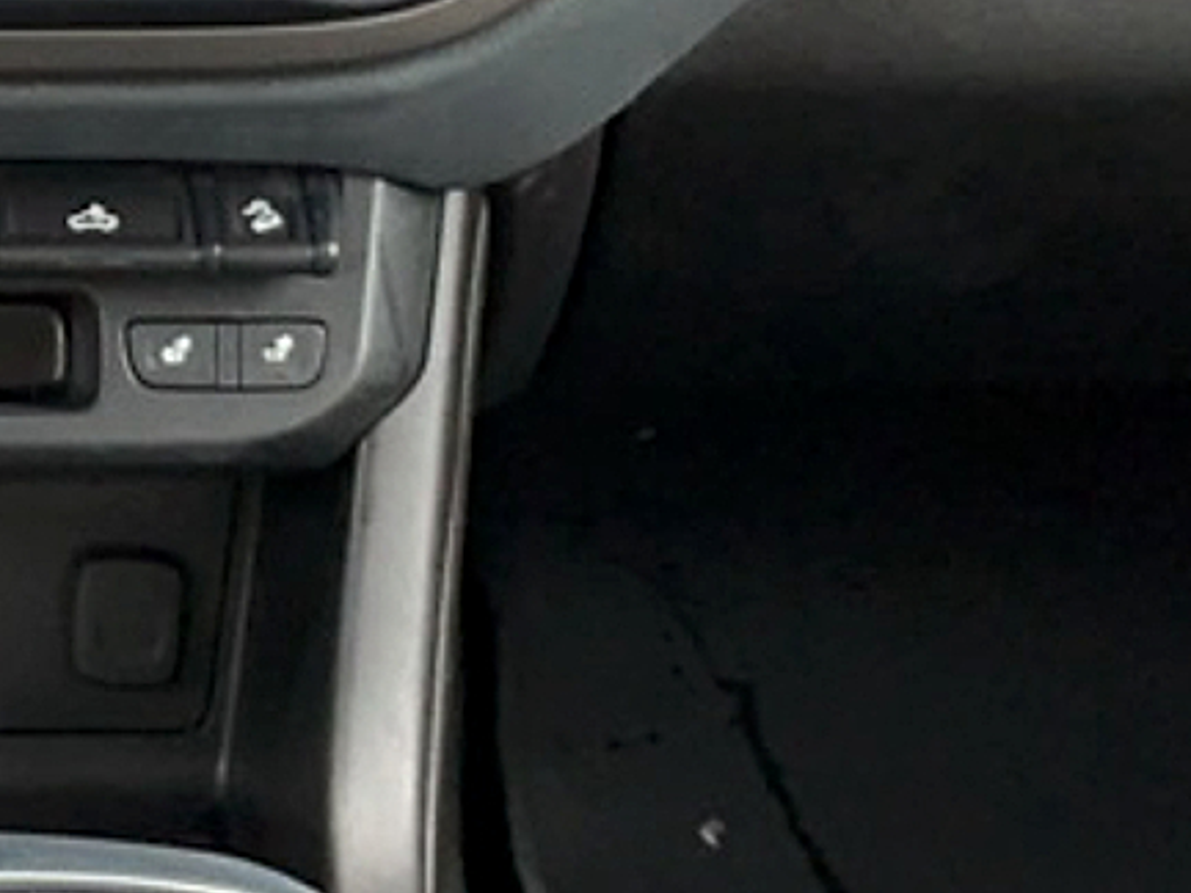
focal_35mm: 111
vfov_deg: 13.2
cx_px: -375
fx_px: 3819
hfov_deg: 16.7
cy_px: 11
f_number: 1.8
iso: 50
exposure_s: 1/60
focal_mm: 3
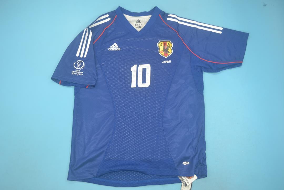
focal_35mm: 30
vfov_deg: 43.6
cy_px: 95
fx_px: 237
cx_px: 142
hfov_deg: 61.9
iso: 200
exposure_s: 1/100
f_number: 3.8
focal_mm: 20
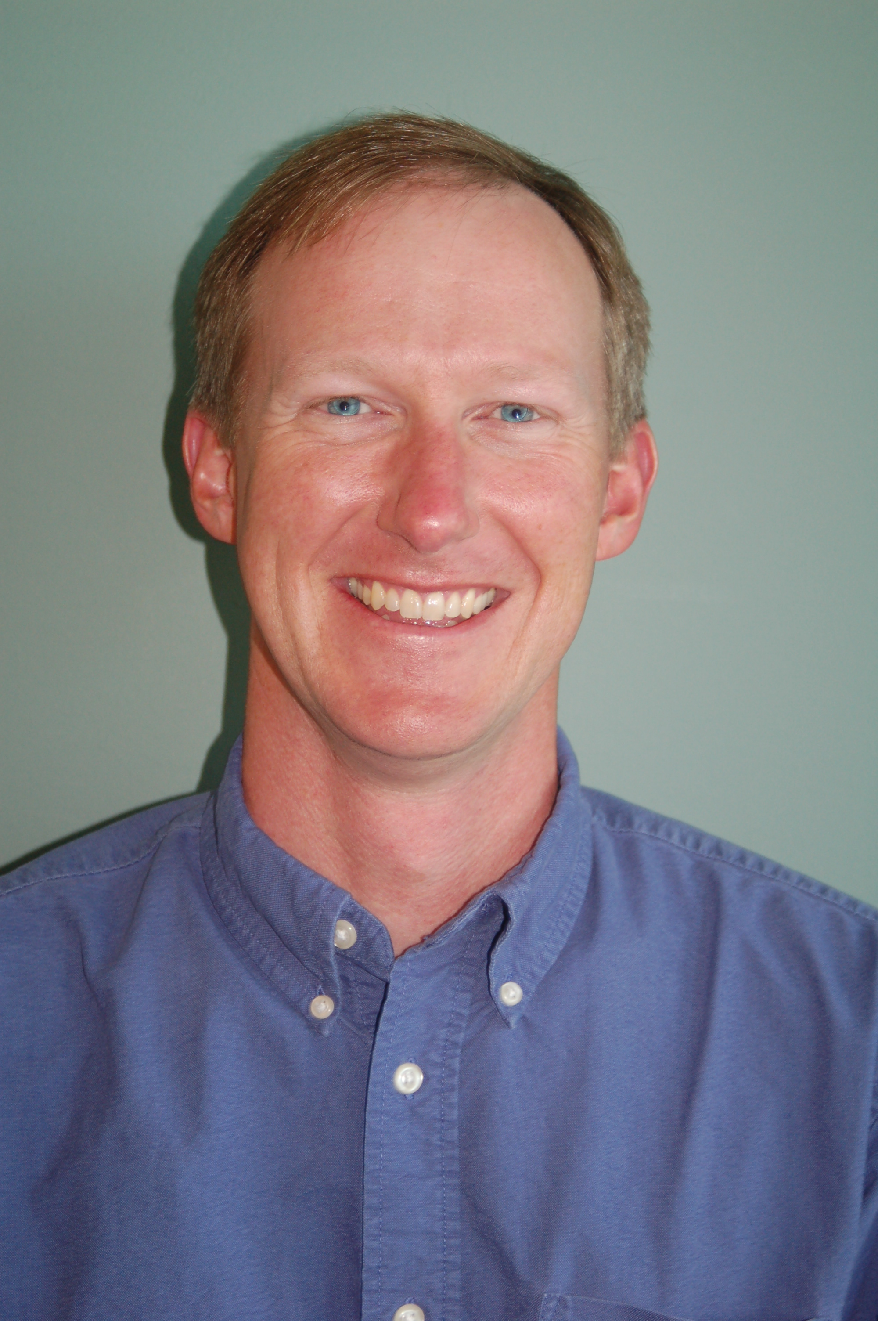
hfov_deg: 18.1
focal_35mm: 75
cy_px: 660
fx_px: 2749
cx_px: 439
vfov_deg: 27.0
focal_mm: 50
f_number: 4.5
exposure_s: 1/60
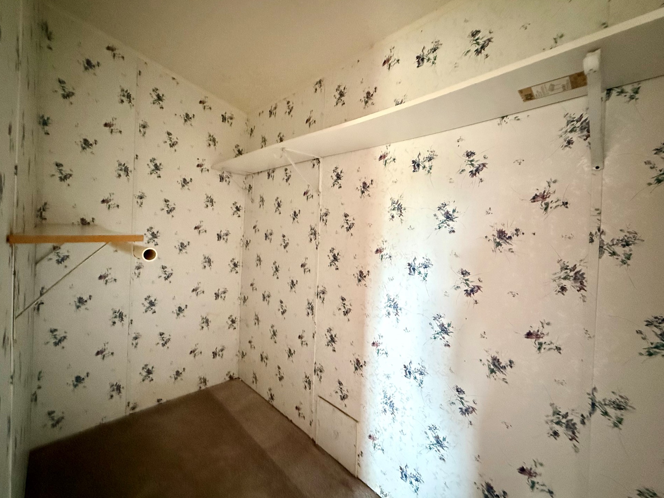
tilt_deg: -0.7
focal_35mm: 15
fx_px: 288
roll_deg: -2.4
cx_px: 313
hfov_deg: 98.1
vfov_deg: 81.7
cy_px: 235
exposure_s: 1/52
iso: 1250
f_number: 2.2
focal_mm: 2.22
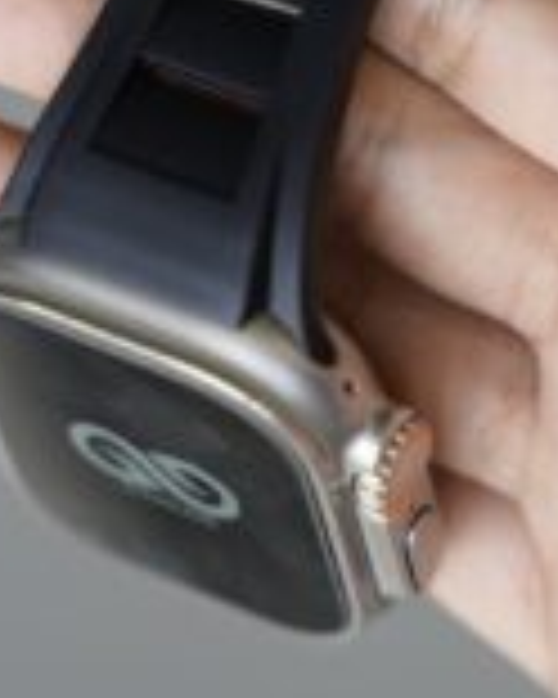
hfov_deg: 8.5
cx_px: 184
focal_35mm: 182
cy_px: 164
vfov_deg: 10.6
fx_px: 3757
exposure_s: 1/80
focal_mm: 75
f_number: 4
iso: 200
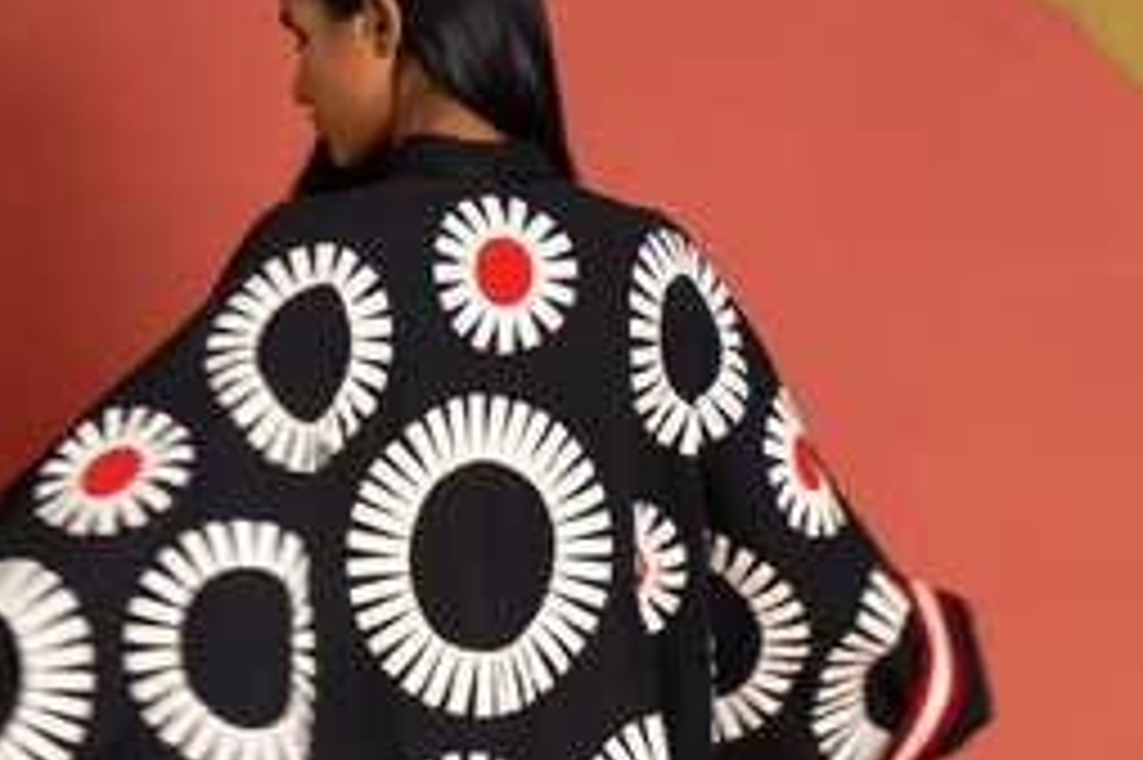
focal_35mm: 93
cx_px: 418
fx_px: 2951
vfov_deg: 14.2
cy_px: 951
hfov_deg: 21.9
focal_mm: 45
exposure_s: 1/125
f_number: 2.8
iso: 800
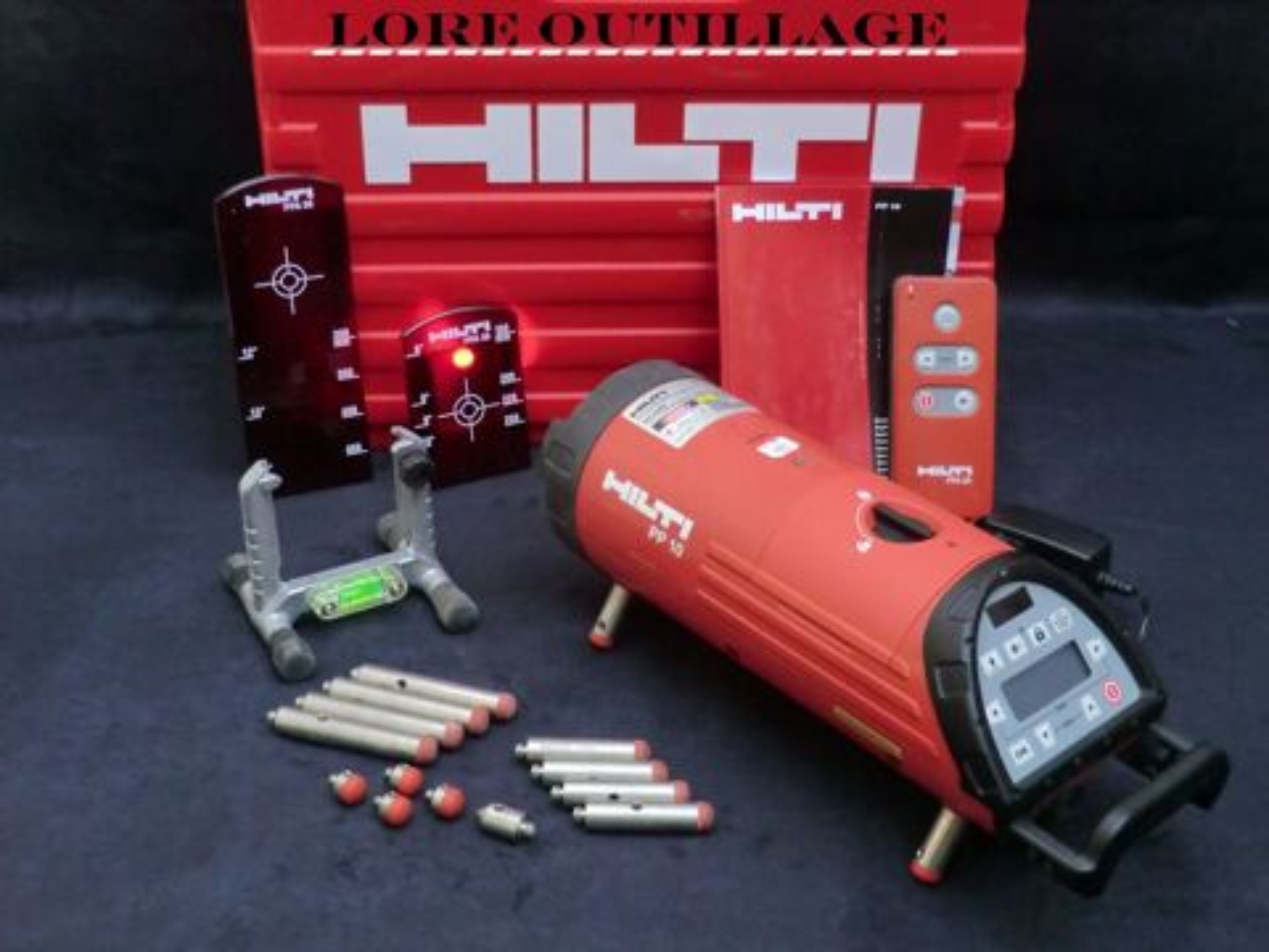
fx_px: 1723
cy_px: 476
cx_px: 634
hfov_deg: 40.4
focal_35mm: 47
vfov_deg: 30.9
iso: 400
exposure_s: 1/30
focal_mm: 8.4
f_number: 4
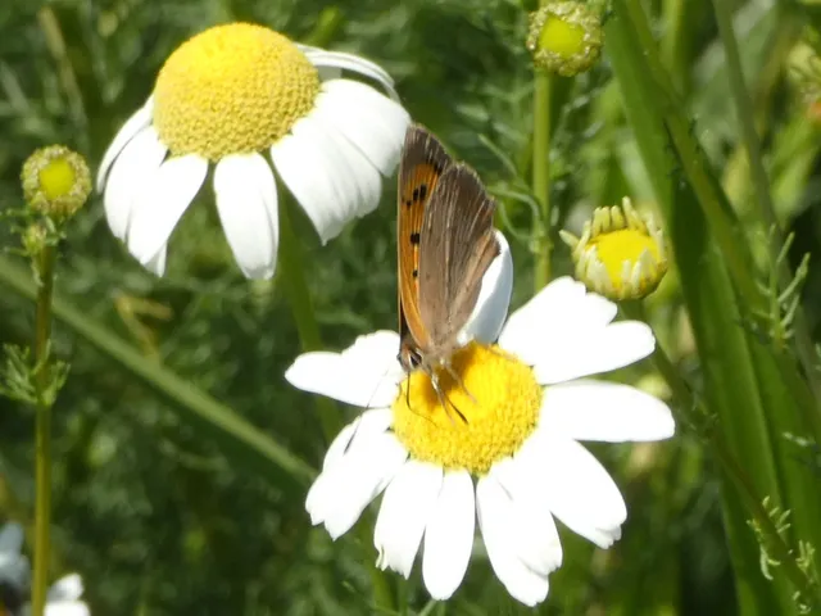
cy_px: 308
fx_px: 4340
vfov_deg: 8.1
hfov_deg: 10.8
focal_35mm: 183
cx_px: 410
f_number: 5.5
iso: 80
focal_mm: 32.7
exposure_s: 1/160
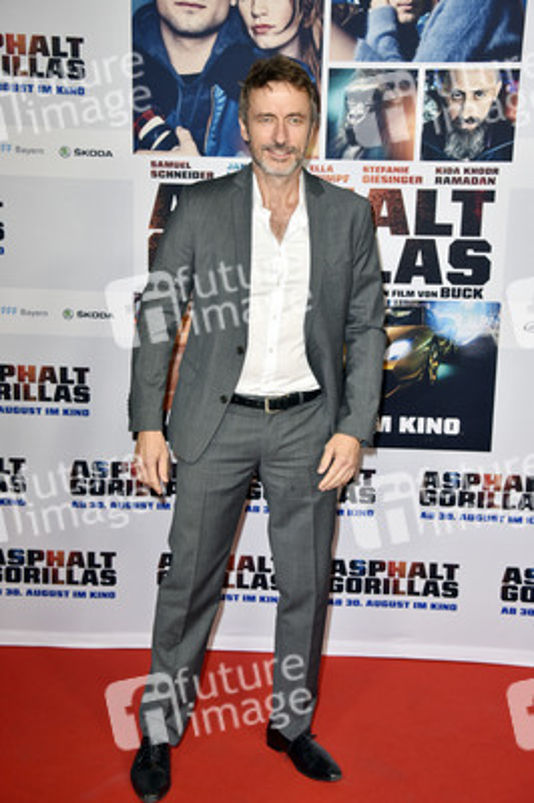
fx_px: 1382
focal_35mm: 62
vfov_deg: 32.4
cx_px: 267
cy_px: 402
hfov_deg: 21.9
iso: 640
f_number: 5.6
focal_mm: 62
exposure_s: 1/125
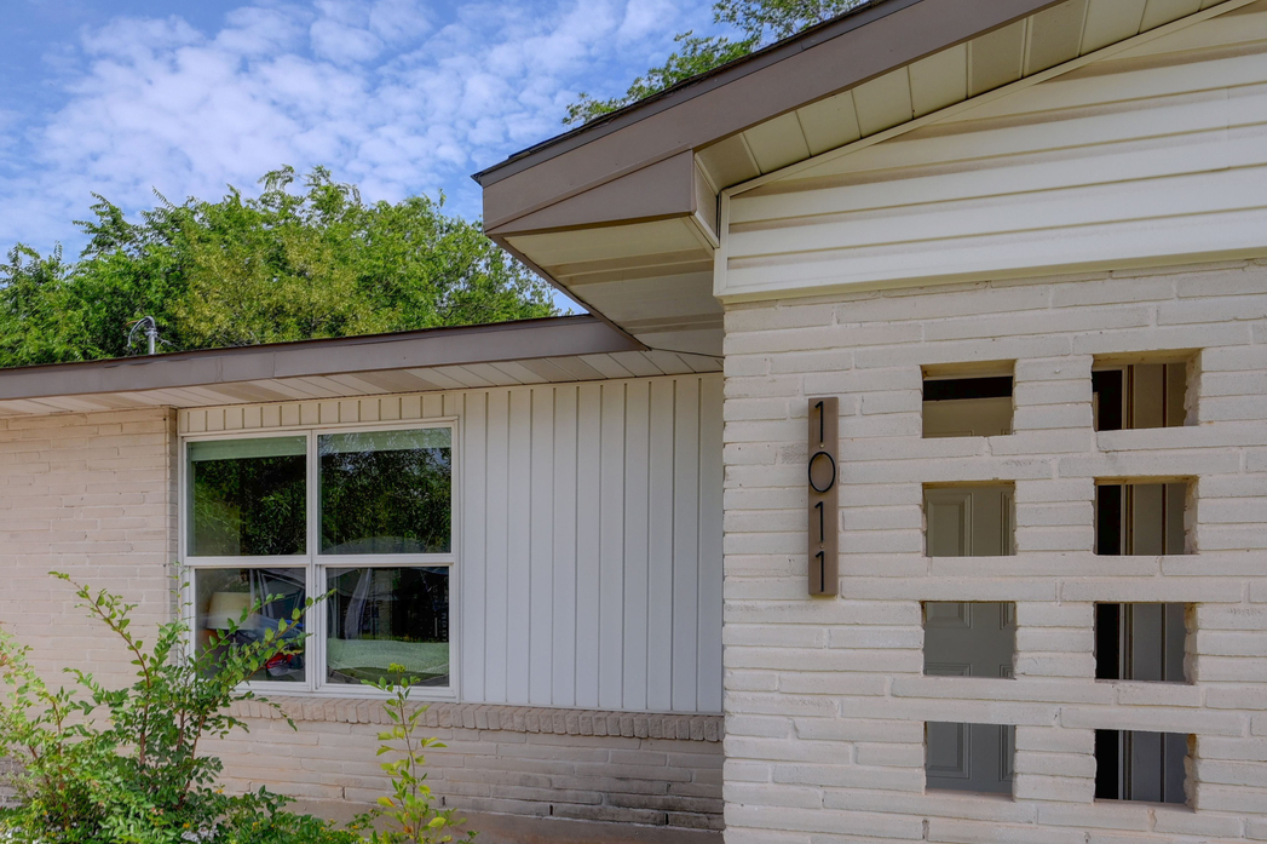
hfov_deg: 58.5
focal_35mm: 32
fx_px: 1118
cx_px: 491
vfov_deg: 40.3
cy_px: 619
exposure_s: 1/400
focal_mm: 20.5
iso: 400
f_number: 11
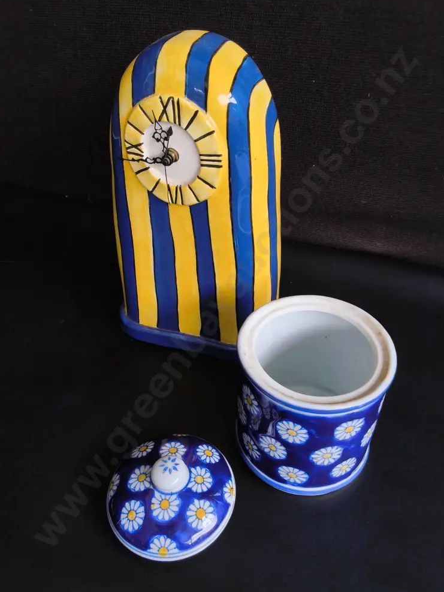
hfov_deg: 49.8
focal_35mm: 28
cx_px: 225
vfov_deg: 63.4
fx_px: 479
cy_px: 299
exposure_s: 1/100
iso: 40
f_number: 2
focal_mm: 2.87
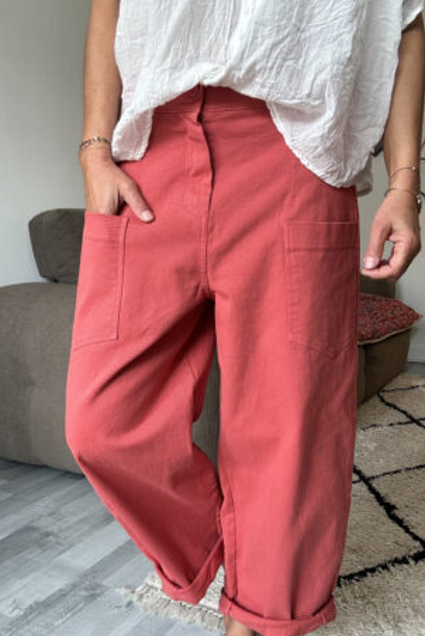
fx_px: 566
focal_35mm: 32
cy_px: 318
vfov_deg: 58.7
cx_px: 236
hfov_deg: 41.1
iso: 64
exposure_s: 1/60
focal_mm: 2.69
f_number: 1.9
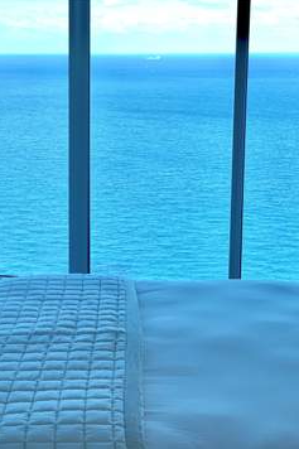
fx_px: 910
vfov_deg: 27.7
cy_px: 224
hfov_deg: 18.5
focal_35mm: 73
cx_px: 77
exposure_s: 1/120
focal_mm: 6
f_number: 2.4
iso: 40
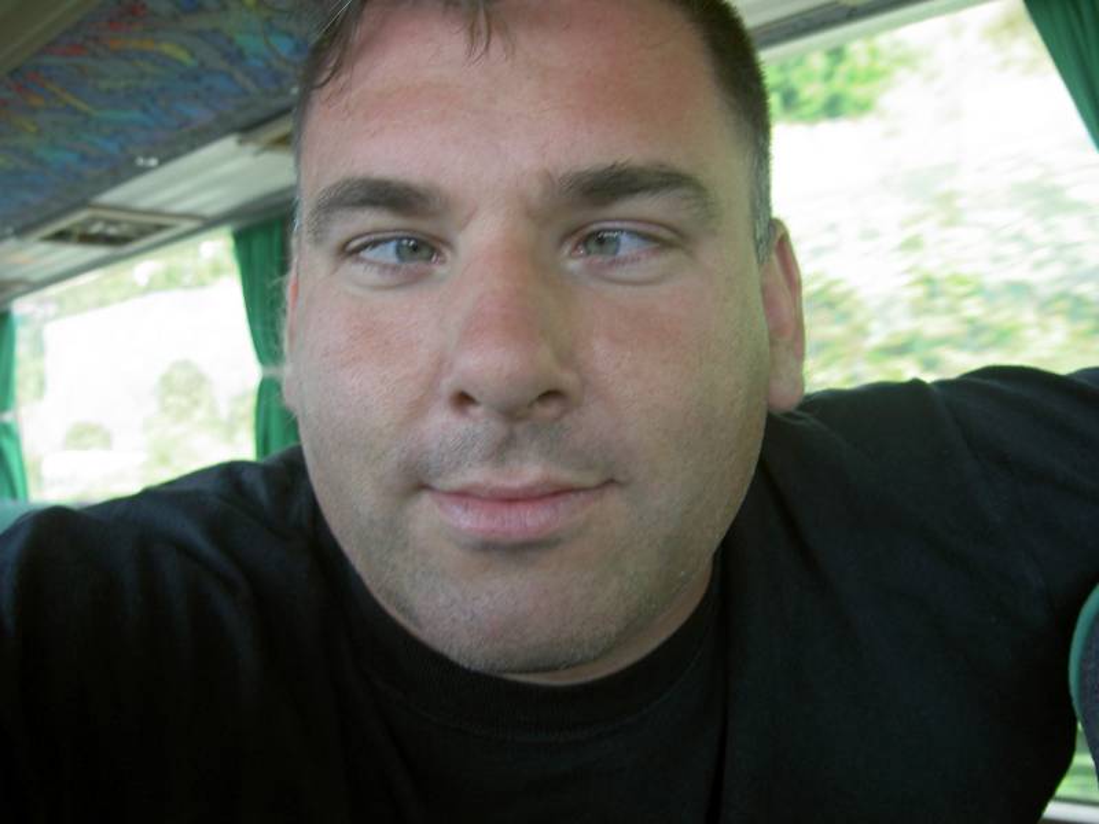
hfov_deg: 47.9
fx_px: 1238
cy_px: 412
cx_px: 550
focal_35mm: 39
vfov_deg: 36.8
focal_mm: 8
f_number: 2.8
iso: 100
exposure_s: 1/80
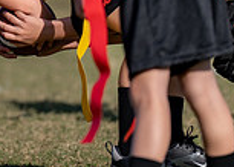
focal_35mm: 1017
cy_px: -24
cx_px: -22
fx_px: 6753
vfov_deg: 1.4
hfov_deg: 2.0
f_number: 2.8
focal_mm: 200
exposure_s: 1/3200
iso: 100
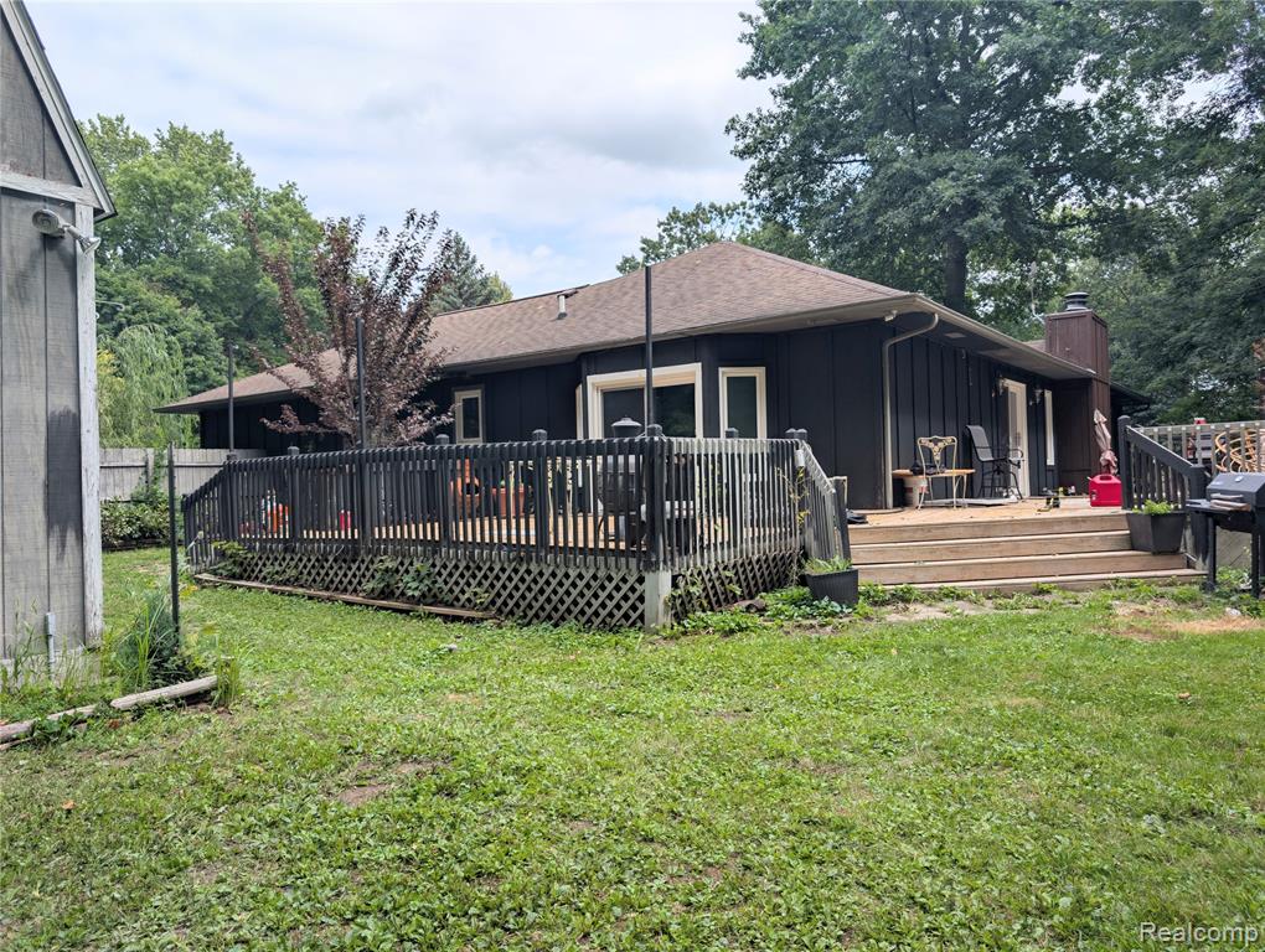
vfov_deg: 56.9
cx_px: 632
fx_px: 878
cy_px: 476
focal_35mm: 24
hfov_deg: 71.5
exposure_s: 1/1406
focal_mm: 6.9
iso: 21
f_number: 1.68
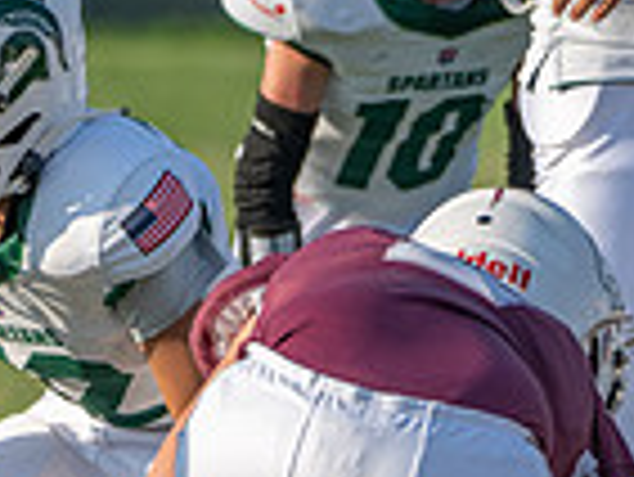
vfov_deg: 1.4
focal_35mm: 1079
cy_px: 157
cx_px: 543
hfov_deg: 1.8
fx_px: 19779
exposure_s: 1/1250
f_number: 5.6
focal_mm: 229
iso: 250
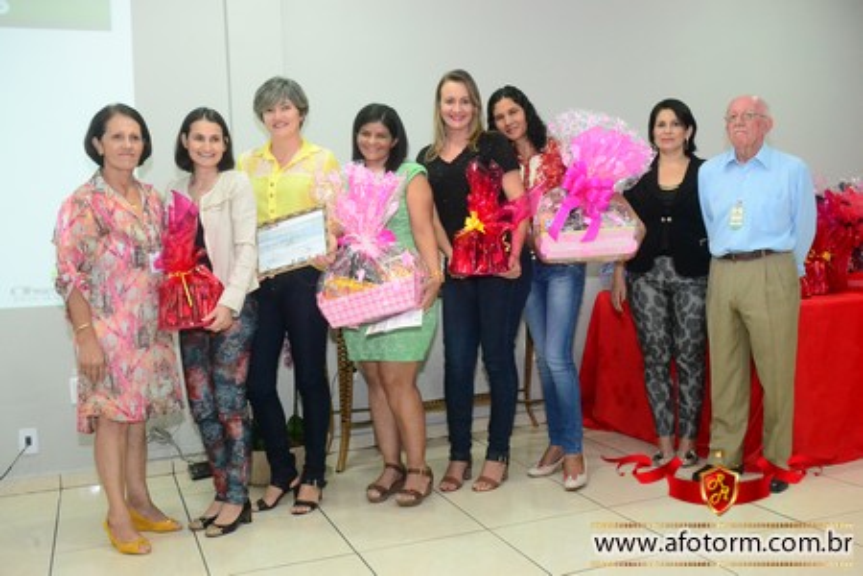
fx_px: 863
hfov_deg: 53.1
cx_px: 432
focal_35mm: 36
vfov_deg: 36.9
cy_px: 288
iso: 3200
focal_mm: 24
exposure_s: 1/100
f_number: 5.6
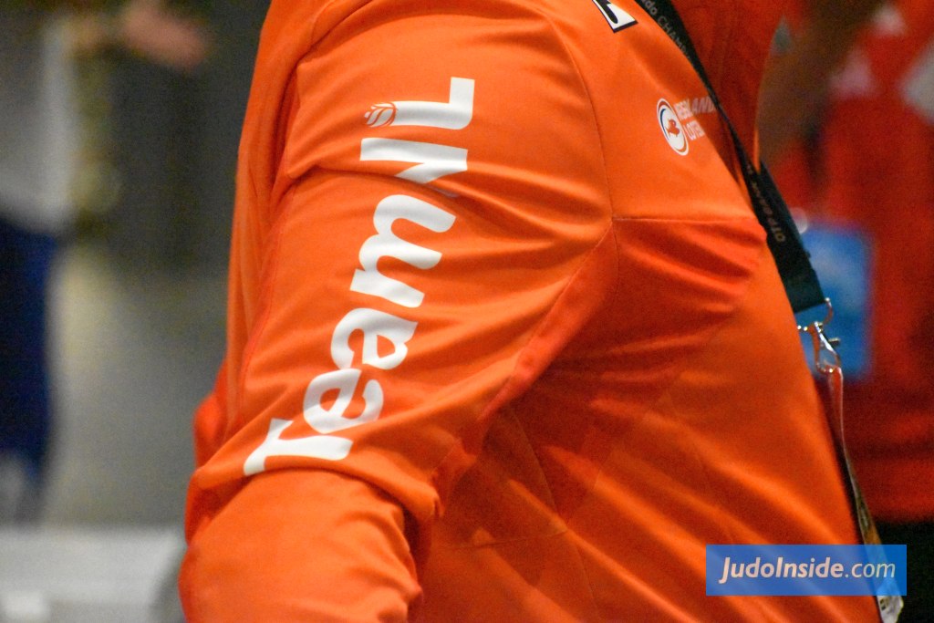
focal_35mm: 270
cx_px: 467
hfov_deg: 7.6
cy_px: 312
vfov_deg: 5.1
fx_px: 7006
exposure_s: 1/500
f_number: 7.1
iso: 25600
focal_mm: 180
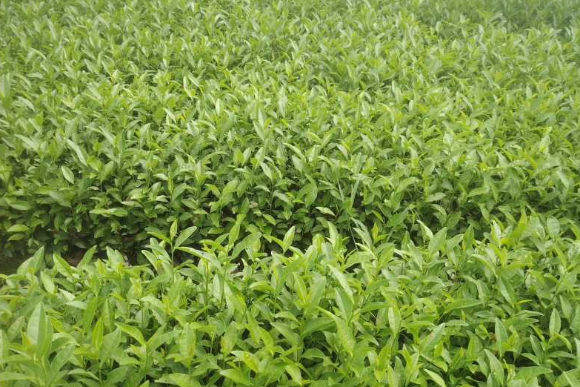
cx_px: 288
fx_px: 548
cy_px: 230
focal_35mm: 34
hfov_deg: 55.8
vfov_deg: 38.7
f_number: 1.75
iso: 100
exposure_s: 1/234
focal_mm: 5.25
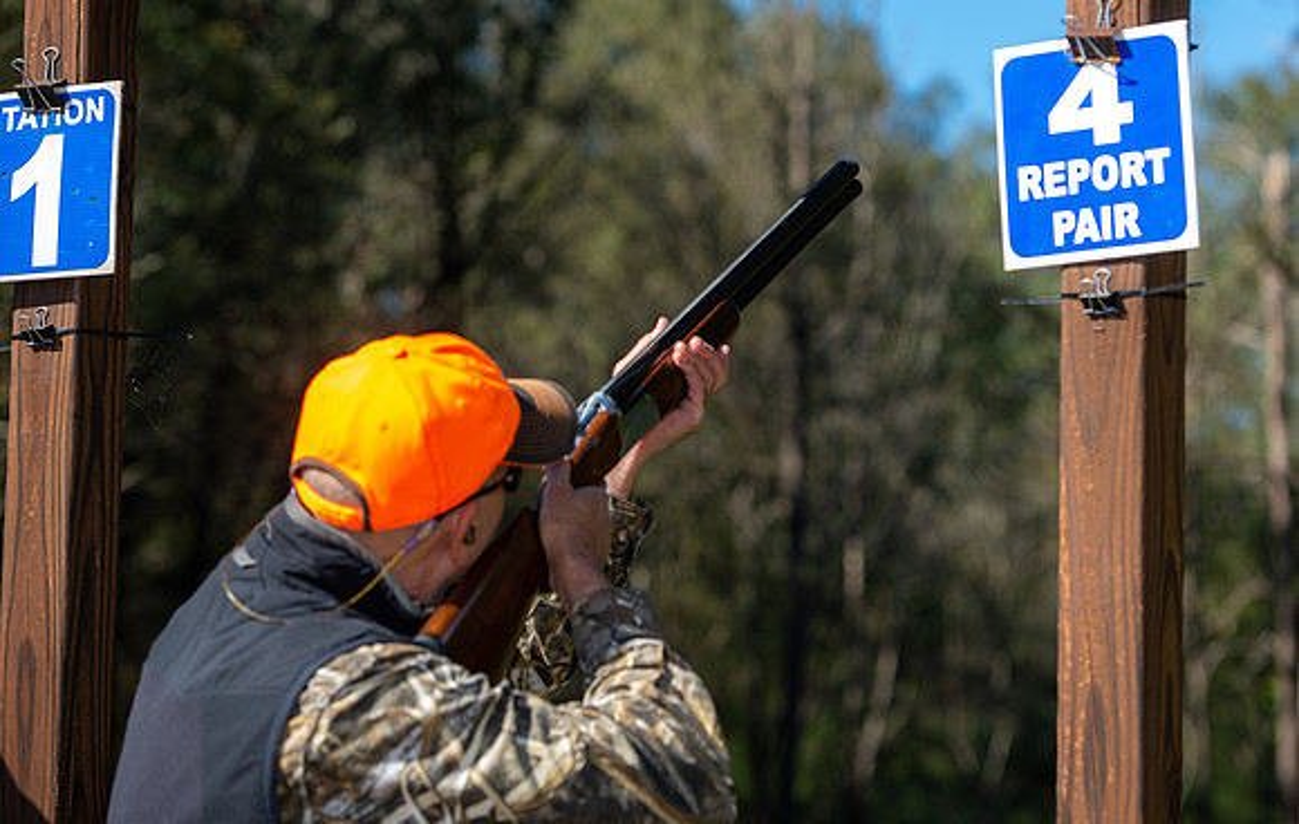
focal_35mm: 124
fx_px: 4394
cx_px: 753
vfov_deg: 10.7
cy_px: 322
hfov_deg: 16.8
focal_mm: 105
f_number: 4.5
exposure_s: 1/400
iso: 125
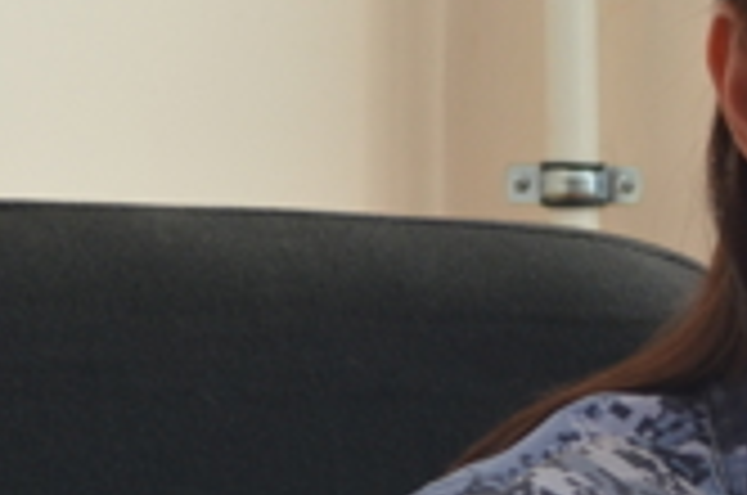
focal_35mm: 314
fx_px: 6503
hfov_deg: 6.5
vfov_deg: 4.4
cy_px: 500
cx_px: 1037
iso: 400
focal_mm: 46
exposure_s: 1/80
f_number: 5.3
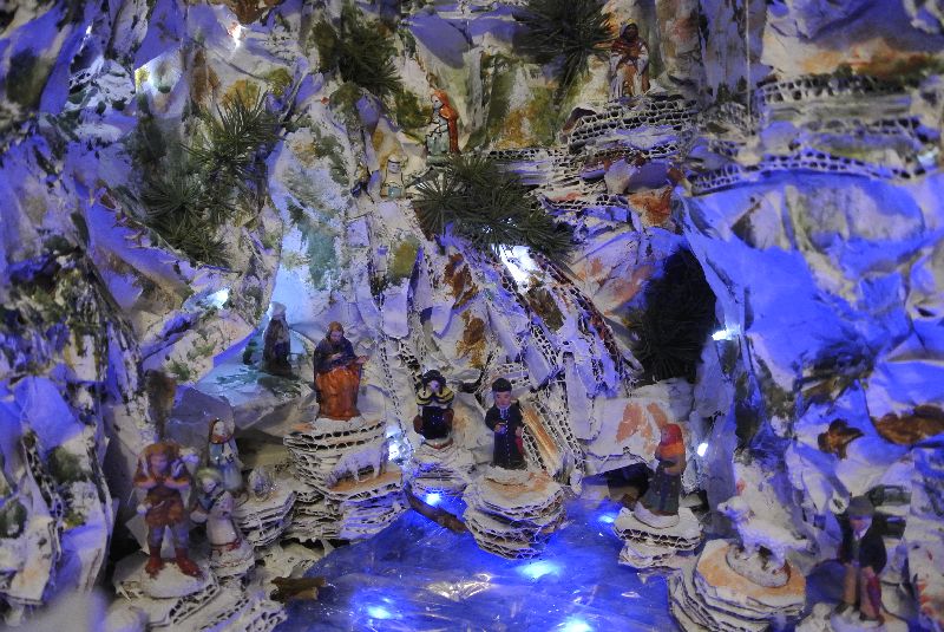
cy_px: 316
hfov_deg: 67.3
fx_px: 709
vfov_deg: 48.0
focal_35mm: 27
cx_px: 472
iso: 1400
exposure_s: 1/80
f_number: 3.5
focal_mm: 10
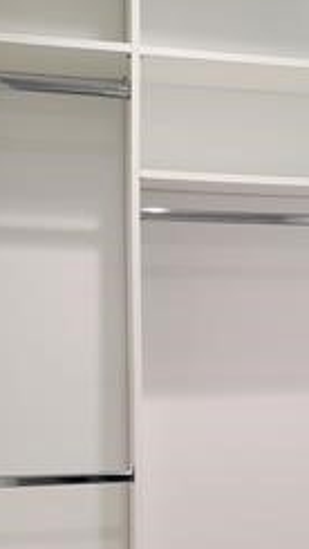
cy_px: 353
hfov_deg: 22.5
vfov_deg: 39.5
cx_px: 280
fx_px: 757
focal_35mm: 52
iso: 250
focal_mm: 4.3
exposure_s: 1/120
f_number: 2.4
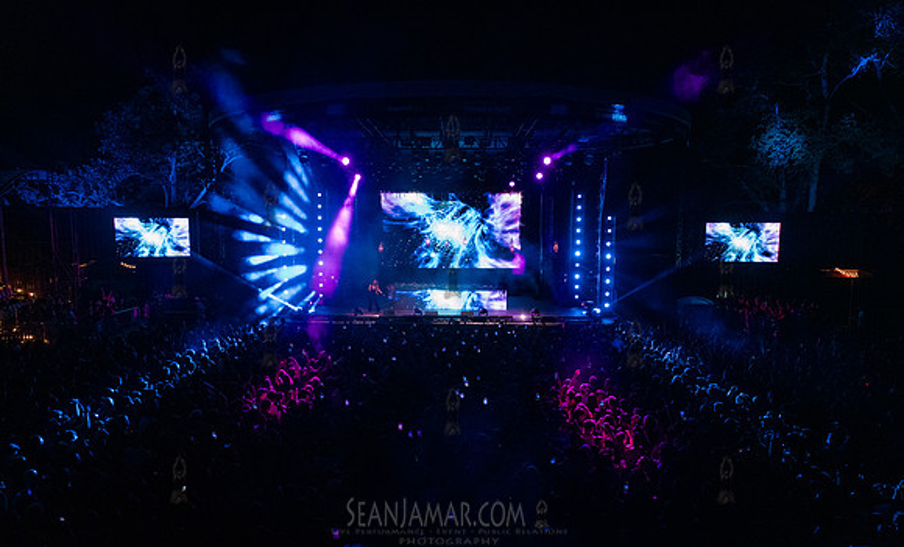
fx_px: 615
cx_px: 452
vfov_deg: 47.9
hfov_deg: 72.6
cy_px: 301
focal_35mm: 25
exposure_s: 1/400
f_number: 3.5
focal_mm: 24
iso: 6400
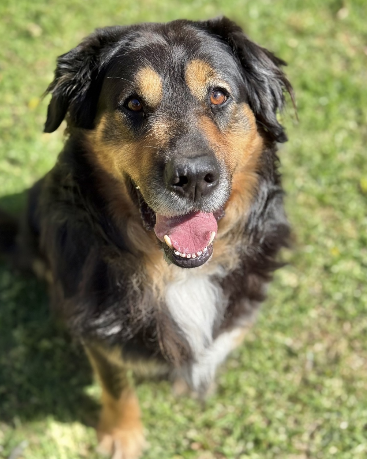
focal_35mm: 51
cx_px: 184
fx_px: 693
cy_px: 230
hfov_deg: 29.7
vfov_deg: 36.7
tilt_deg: -57.0
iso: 64
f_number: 1.78
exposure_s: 1/1838
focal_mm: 6.76
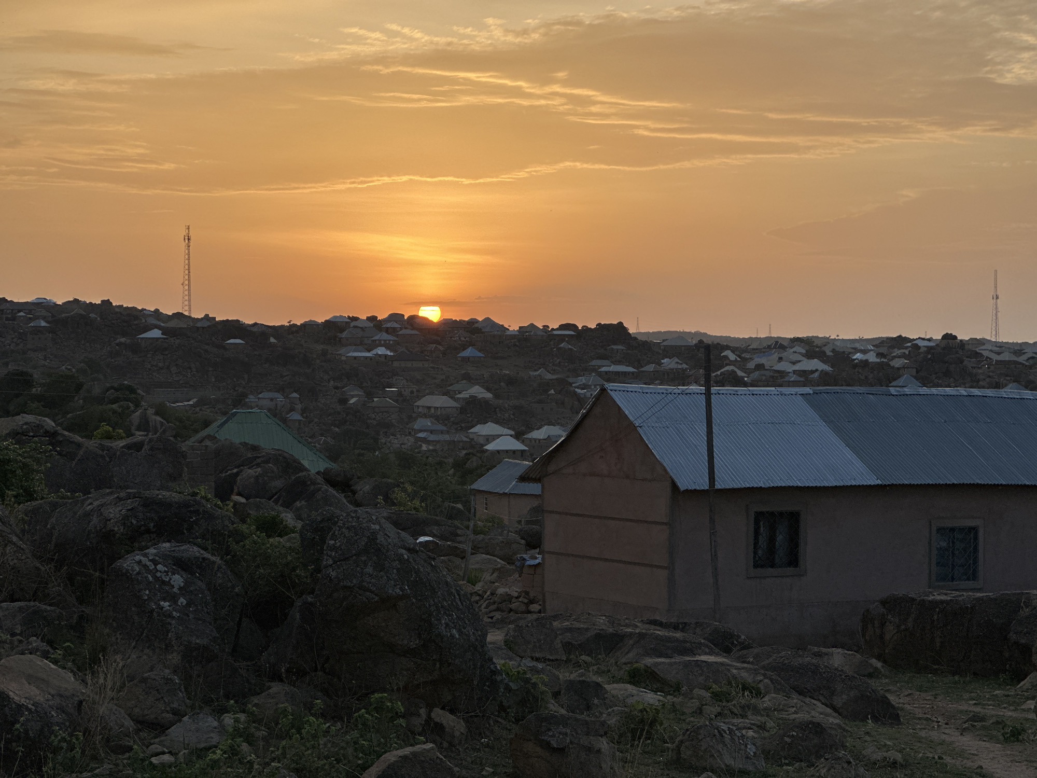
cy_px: 389
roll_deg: -0.3
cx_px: 518
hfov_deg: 25.3
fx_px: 2307
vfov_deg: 19.1
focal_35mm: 77
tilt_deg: -0.5
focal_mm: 9
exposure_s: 1/249
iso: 32
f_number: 2.8
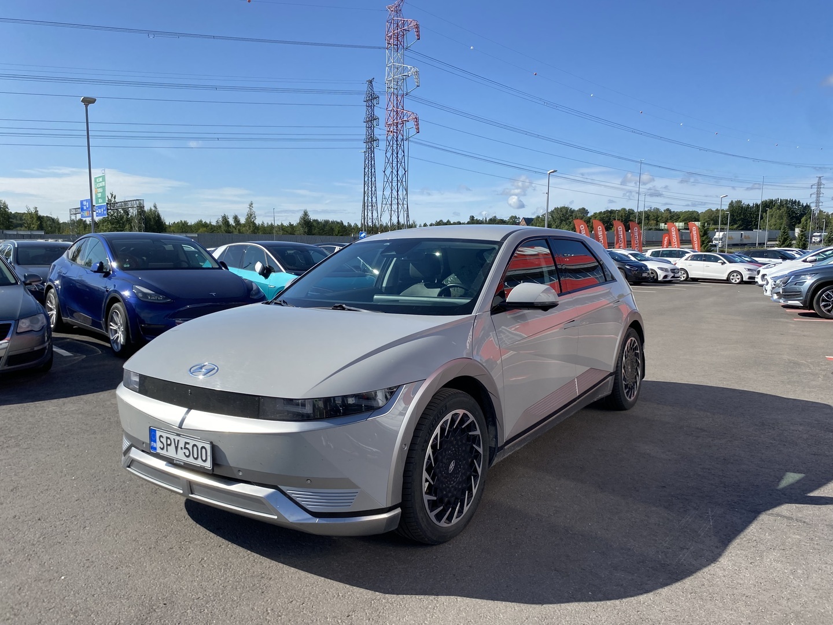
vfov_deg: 53.1
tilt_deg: -6.1
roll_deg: -1.3
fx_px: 626
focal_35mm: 26
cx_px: 416
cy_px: 312
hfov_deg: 67.3
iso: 32
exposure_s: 1/1866
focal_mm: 4.25
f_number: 1.8
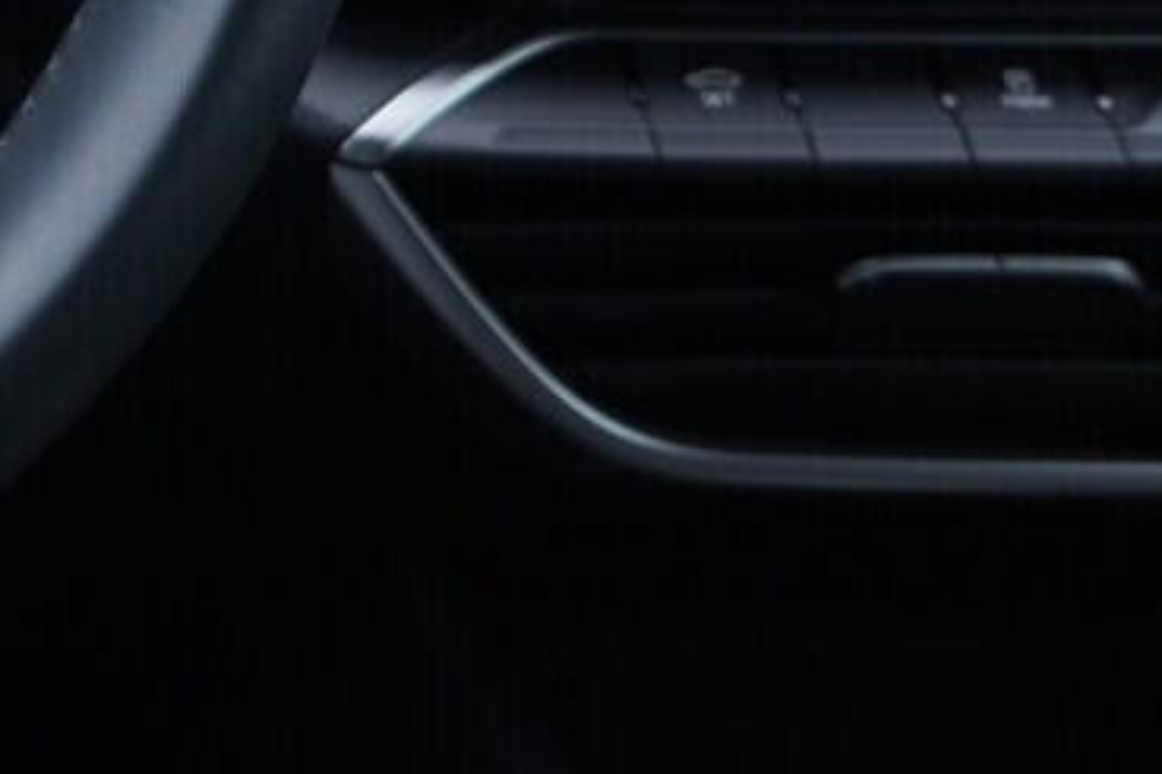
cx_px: -1067
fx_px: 4549
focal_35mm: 141
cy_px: -360
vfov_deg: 9.5
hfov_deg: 12.9
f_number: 2.8
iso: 250
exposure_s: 1/40
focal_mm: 24
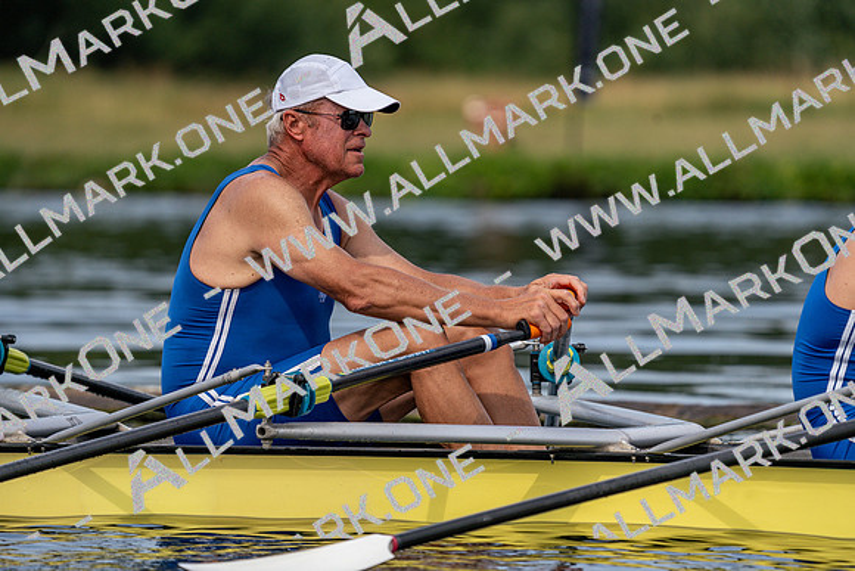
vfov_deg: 3.4
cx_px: 428
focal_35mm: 400
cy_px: 286
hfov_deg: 5.2
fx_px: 9502
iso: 400
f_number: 6.3
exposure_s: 1/1600
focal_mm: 400
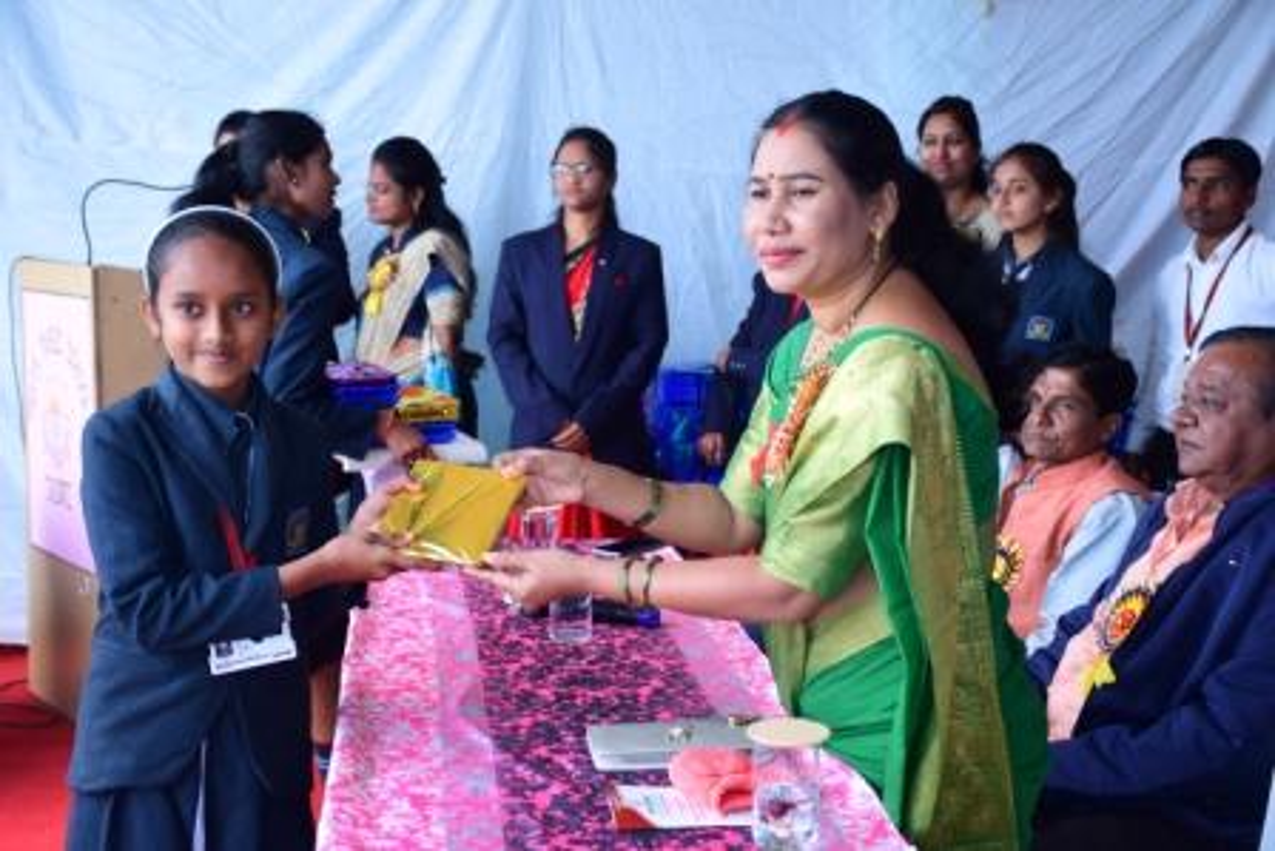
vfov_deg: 26.0
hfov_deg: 38.2
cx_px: 638
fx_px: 1842
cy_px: 426
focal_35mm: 52
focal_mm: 35
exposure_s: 1/125
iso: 500
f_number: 4.2
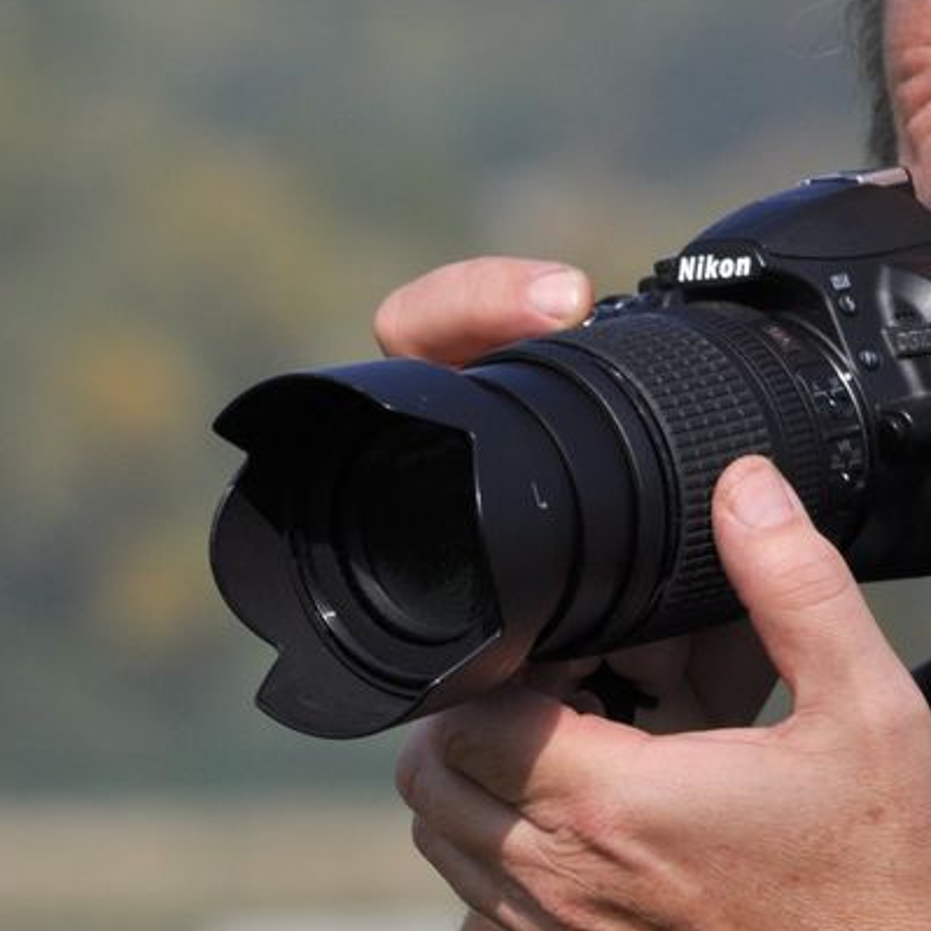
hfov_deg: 2.2
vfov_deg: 2.2
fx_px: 24262
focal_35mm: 797
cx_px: 1323
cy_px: 23
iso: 200
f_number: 10
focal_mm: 195
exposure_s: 1/1000
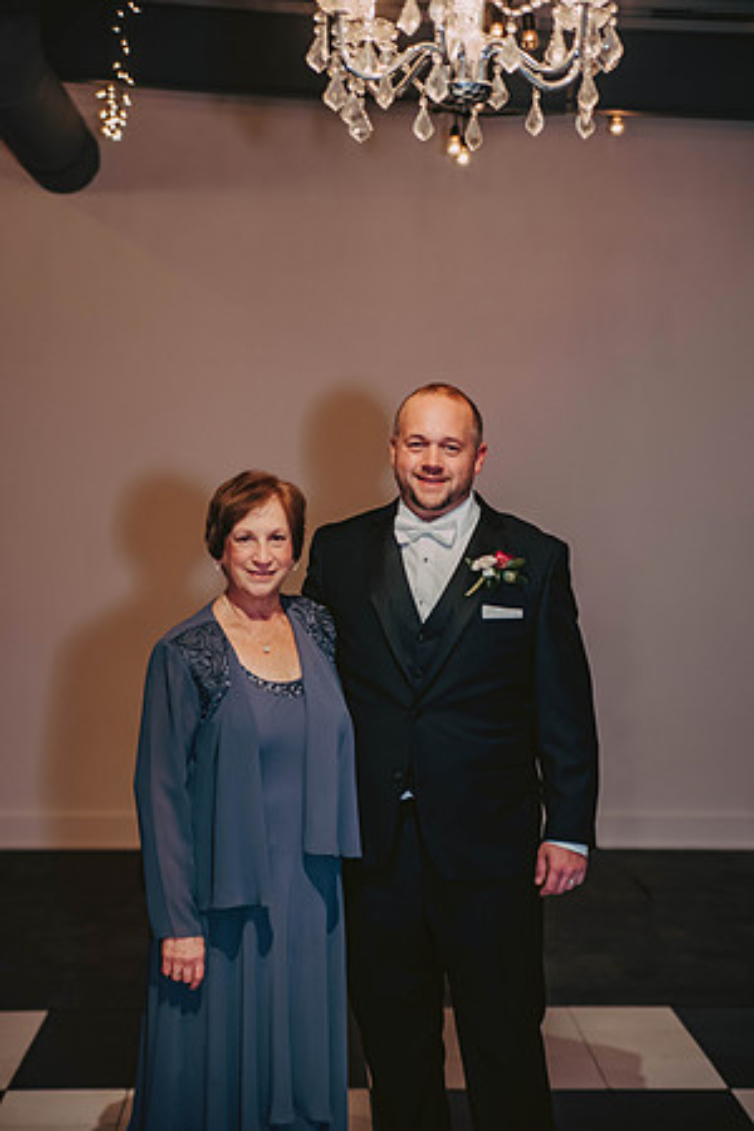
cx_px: 377
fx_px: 2356
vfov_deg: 27.0
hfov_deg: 18.2
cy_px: 566
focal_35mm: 75
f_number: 3.2
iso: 1250
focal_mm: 75
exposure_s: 1/60
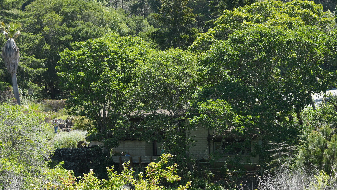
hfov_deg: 18.5
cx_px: 191
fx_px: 1036
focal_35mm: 116
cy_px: 165
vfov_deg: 10.4
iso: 200
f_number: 4.5
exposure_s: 1/400
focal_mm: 50
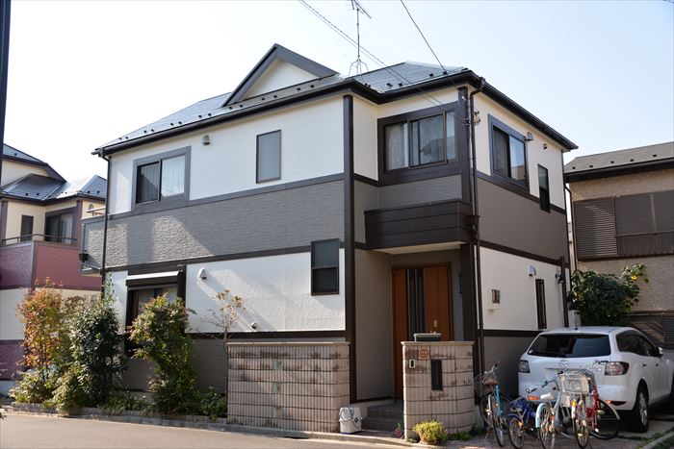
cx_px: 337
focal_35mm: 36
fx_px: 674
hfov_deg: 53.1
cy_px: 224
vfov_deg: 36.9
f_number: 6.3
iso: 100
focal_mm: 36
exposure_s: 1/200
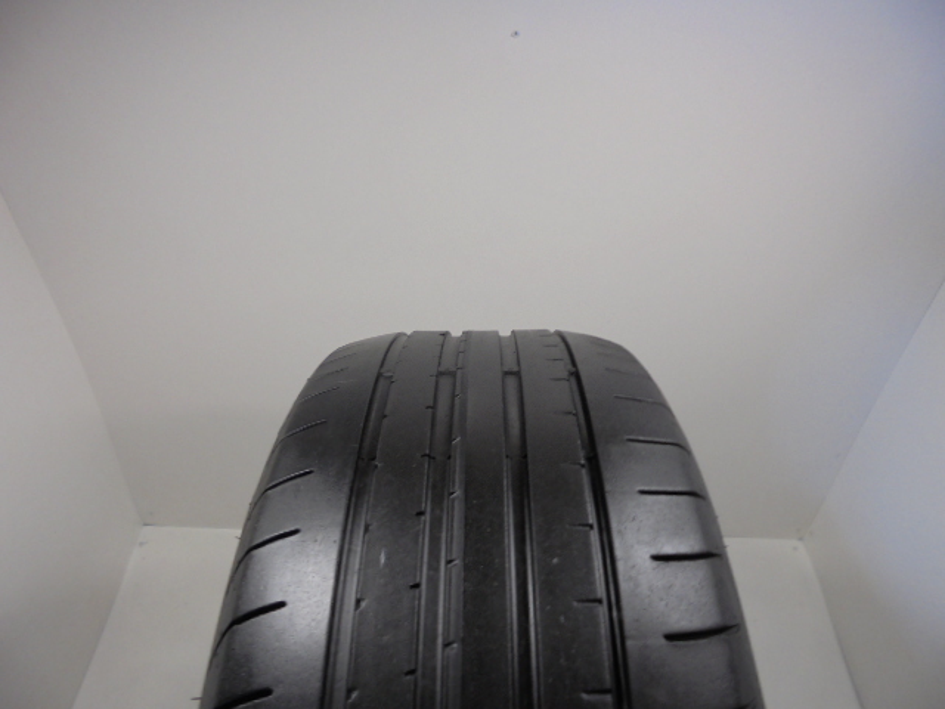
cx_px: 472
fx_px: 710
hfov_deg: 67.3
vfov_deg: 53.1
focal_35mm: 26
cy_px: 354
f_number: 3.5
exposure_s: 1/40
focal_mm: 4.6
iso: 100
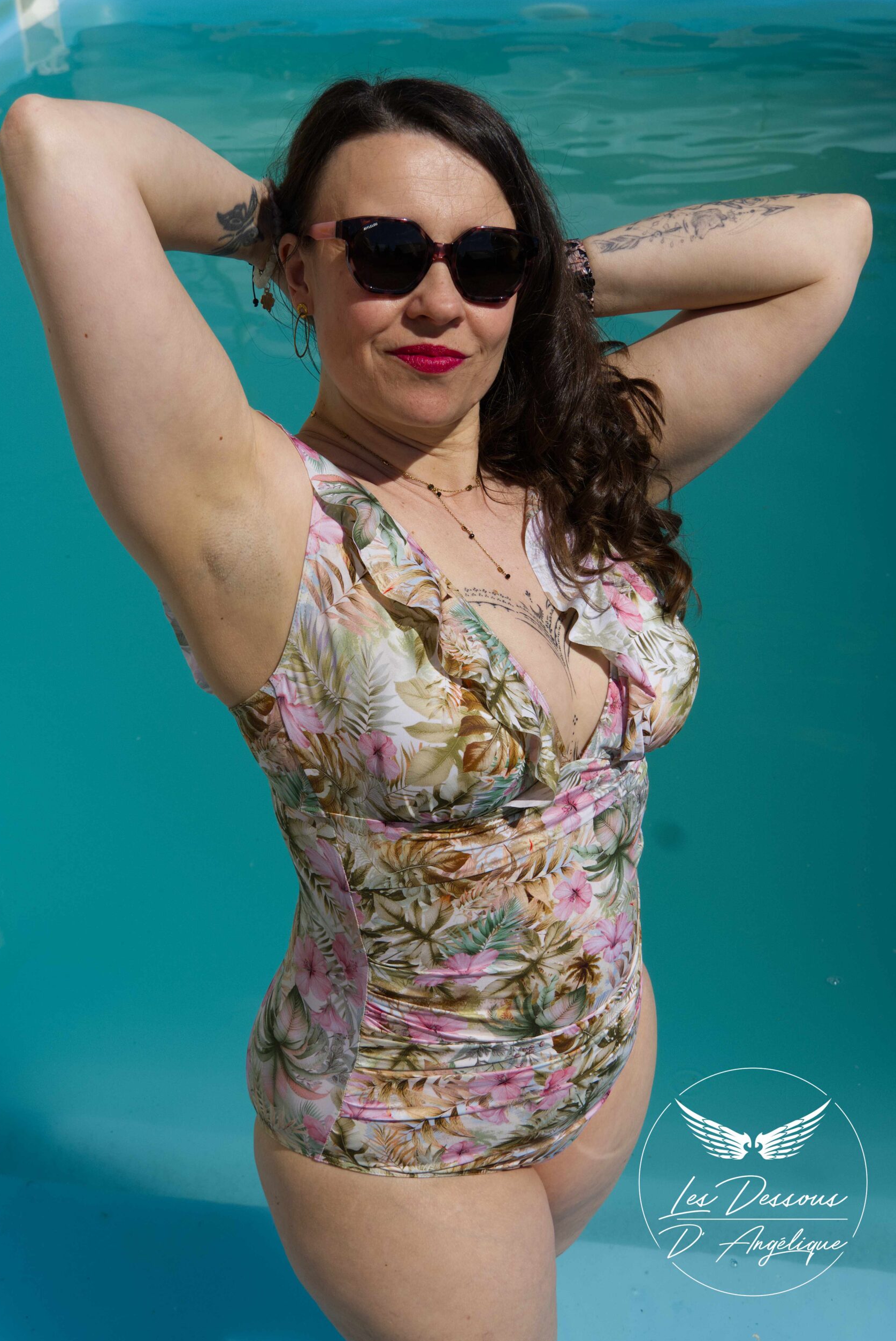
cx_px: 441
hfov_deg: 27.6
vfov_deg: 40.3
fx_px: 1827
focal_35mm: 49
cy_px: 664
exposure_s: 1/2000
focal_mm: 32
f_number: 8
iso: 200
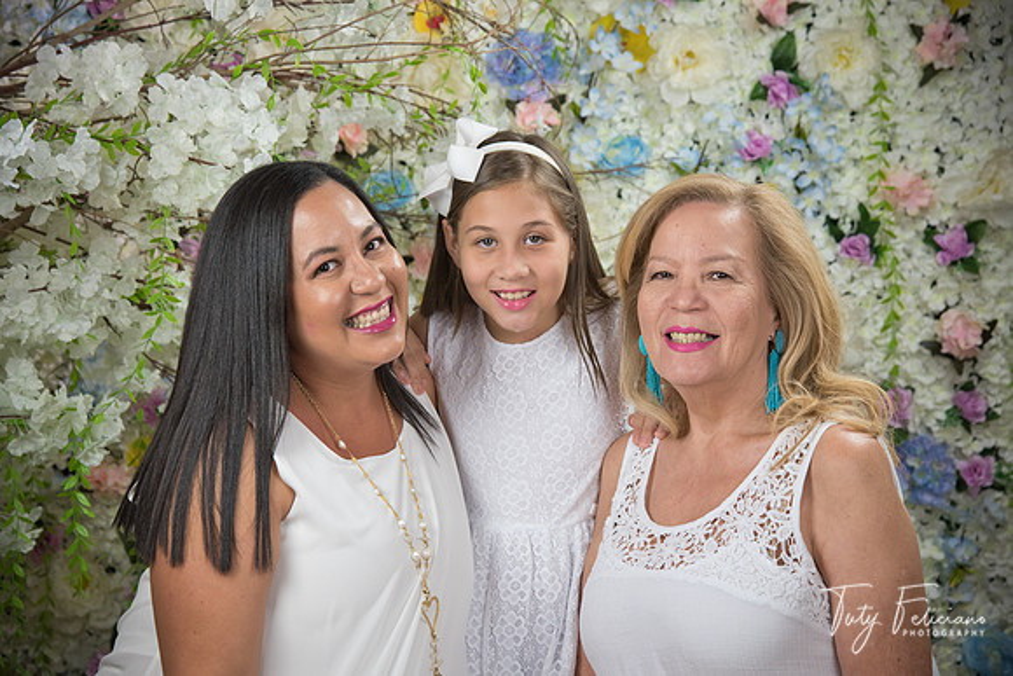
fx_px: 2308
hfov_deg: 24.8
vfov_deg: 16.7
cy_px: 338
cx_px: 506
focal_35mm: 82
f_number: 5
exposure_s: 1/125
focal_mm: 82
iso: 1250
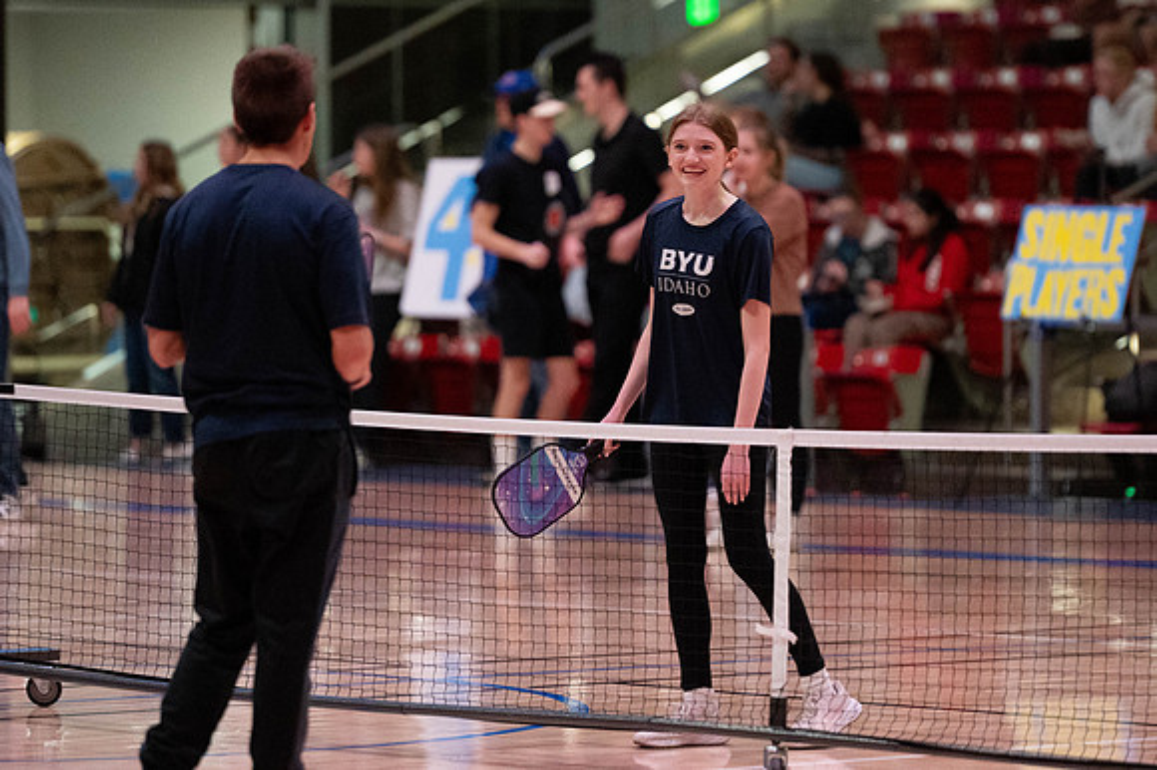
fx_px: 7434
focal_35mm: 231
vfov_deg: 5.9
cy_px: 324
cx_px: 625
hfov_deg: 8.9
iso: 10000
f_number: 2.8
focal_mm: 200
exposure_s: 1/1000
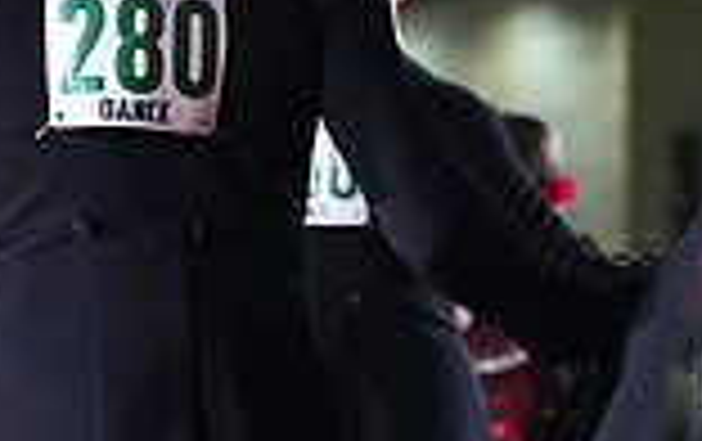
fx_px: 10940
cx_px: 331
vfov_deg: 2.3
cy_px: 670
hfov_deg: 3.7
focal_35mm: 571
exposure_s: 1/400
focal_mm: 151
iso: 10000
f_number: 5
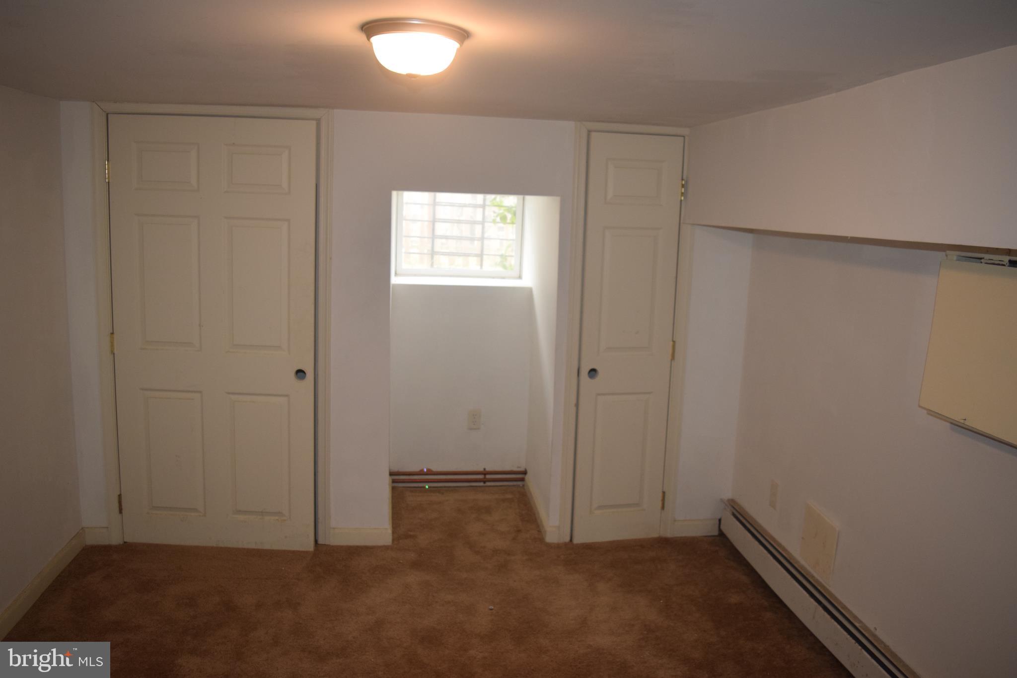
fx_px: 1017
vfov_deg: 36.9
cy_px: 339
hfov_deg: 53.1
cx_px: 508
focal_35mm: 36
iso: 800
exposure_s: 1/80
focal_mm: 24
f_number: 4
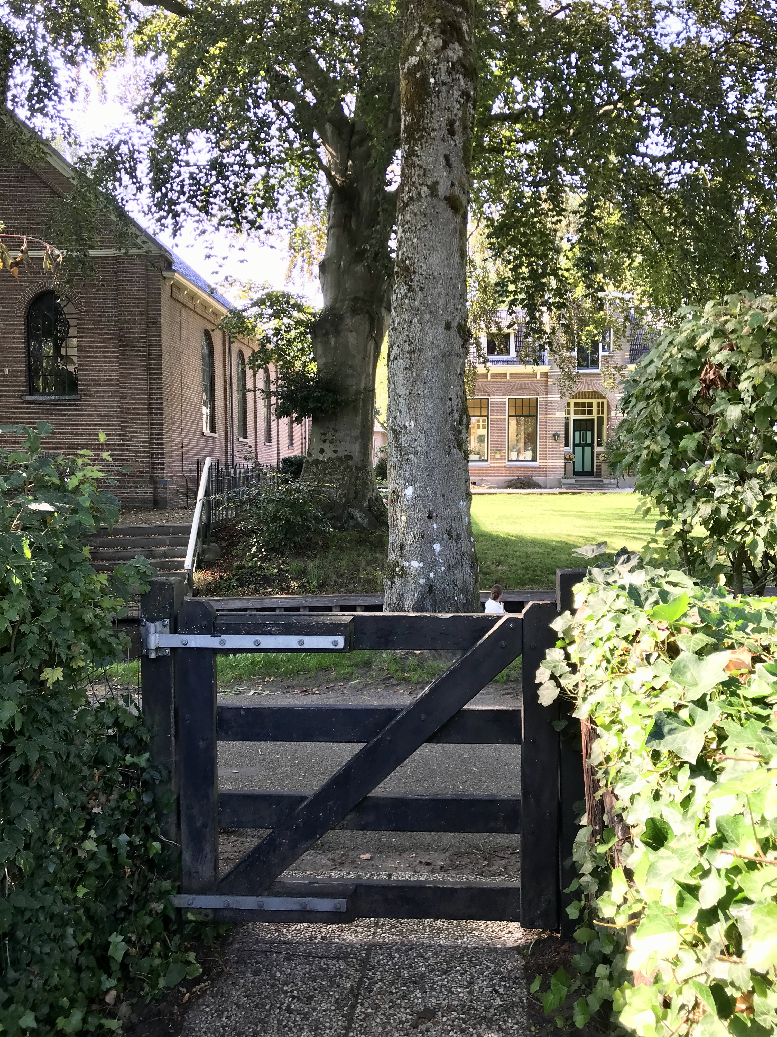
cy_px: 518
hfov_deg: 49.7
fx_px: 838
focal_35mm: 28
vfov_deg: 63.4
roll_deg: +0.8
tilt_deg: -2.4
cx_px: 388
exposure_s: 1/104
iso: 20
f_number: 1.8
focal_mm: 3.99
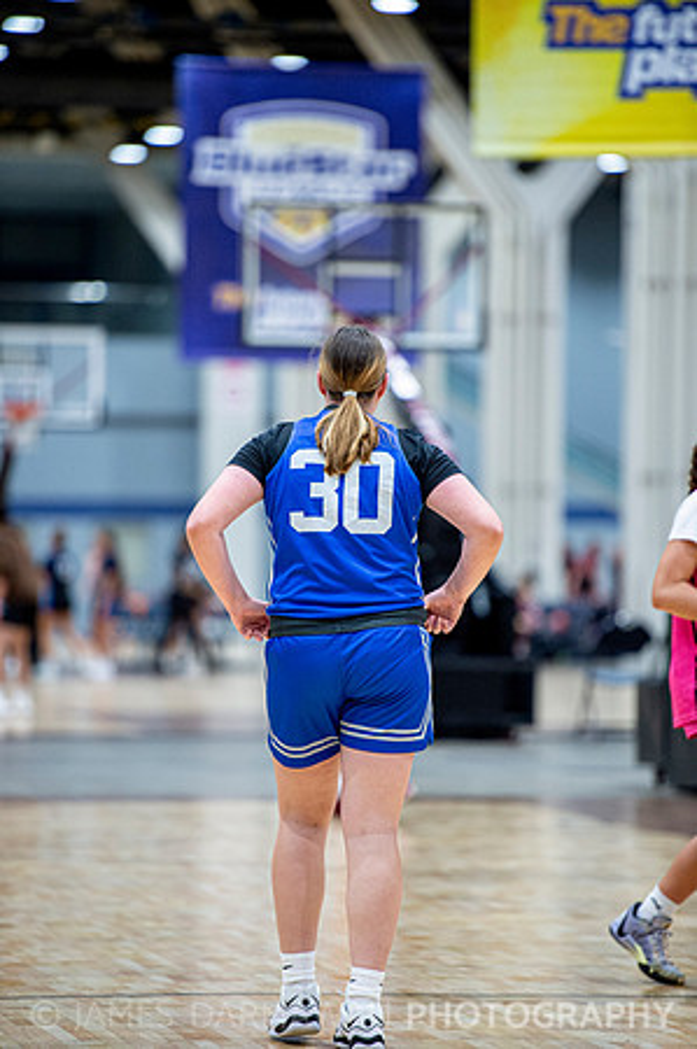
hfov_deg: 6.9
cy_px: 524
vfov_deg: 10.3
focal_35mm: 200
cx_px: 348
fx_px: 5821
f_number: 2.8
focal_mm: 200
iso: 2000
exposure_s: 1/320
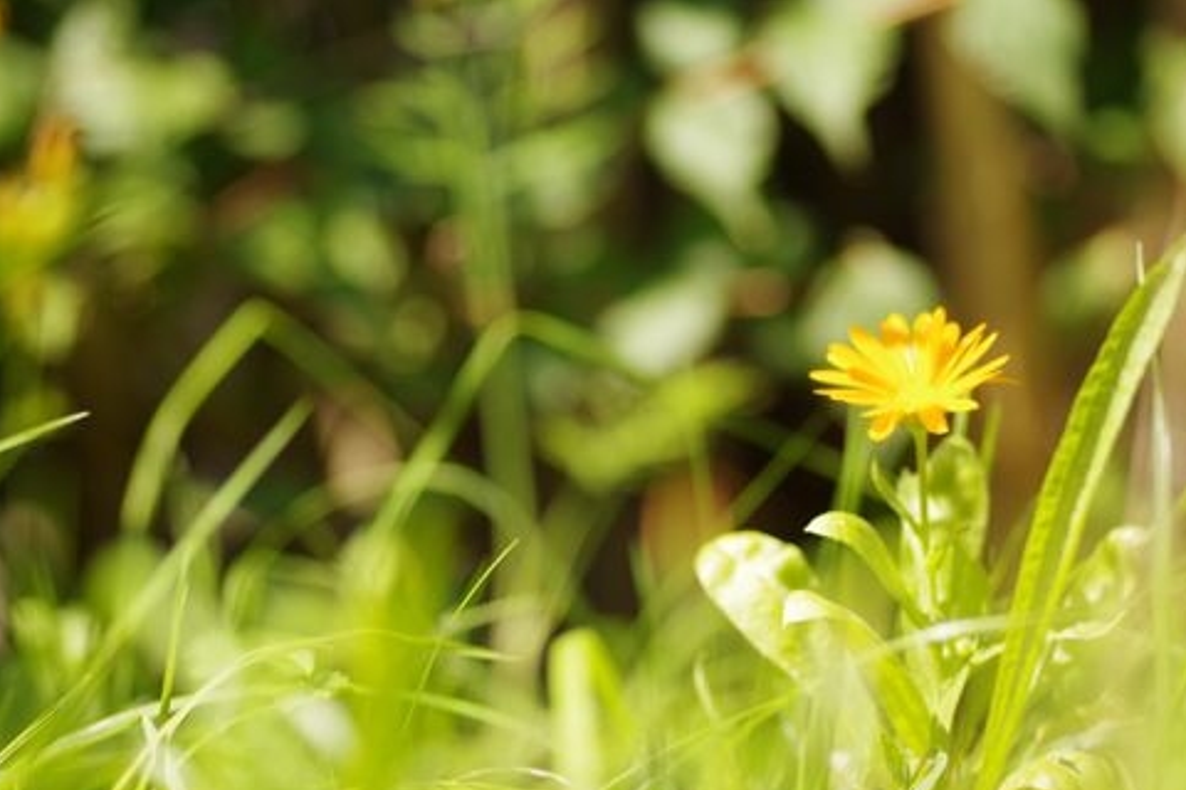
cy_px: 418
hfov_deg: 12.8
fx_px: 5271
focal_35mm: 160
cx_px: 610
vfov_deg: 8.6
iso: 200
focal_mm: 100
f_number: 2.8
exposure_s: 1/1000
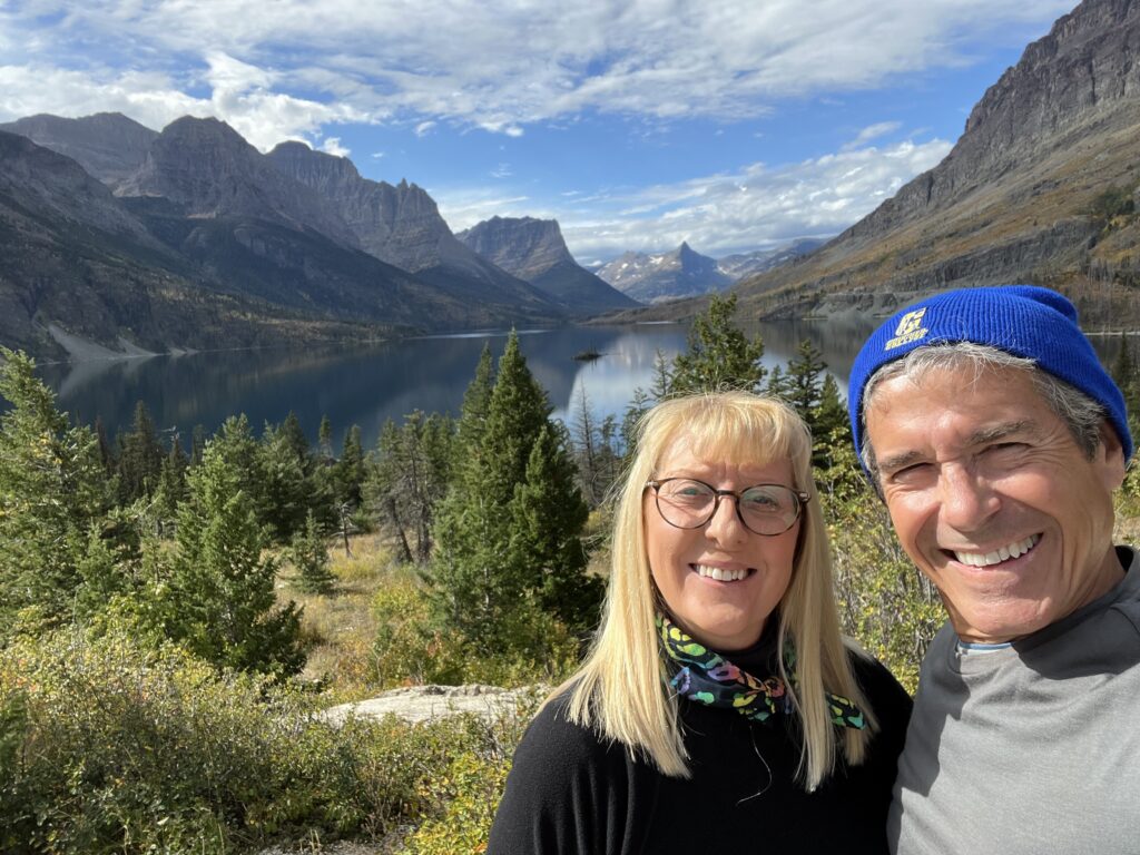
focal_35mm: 23
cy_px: 428
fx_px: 757
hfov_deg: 73.9
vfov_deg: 58.9
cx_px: 570
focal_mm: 2.71
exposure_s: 1/1101
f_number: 2.2
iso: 32
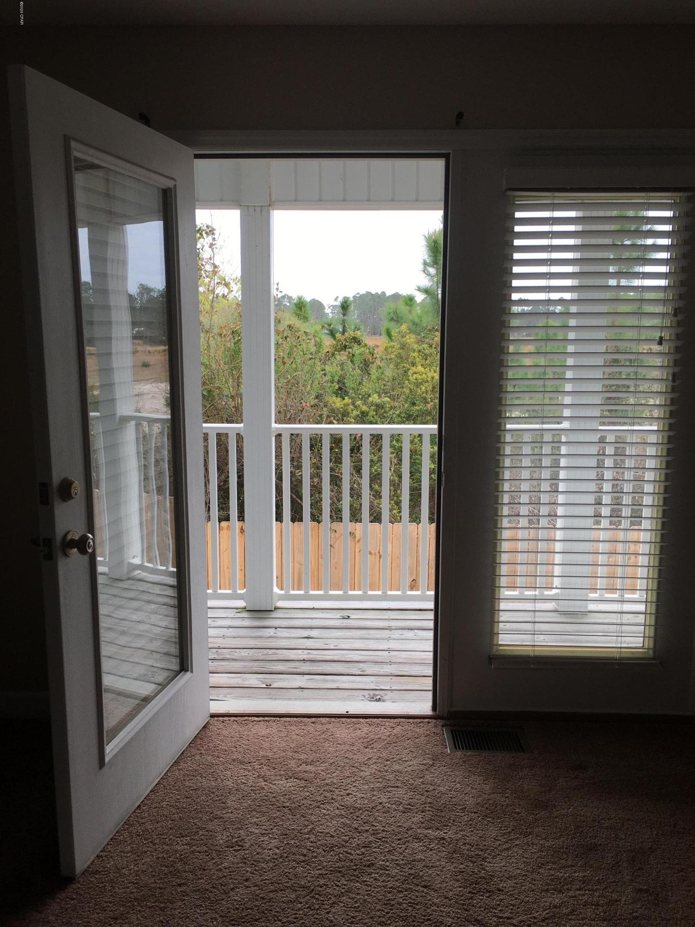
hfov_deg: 48.2
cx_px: 348
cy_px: 464
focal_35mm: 29
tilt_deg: -8.4
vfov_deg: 61.7
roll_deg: -1.9
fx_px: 776
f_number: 2.2
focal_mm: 4.15
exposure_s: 1/306
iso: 25
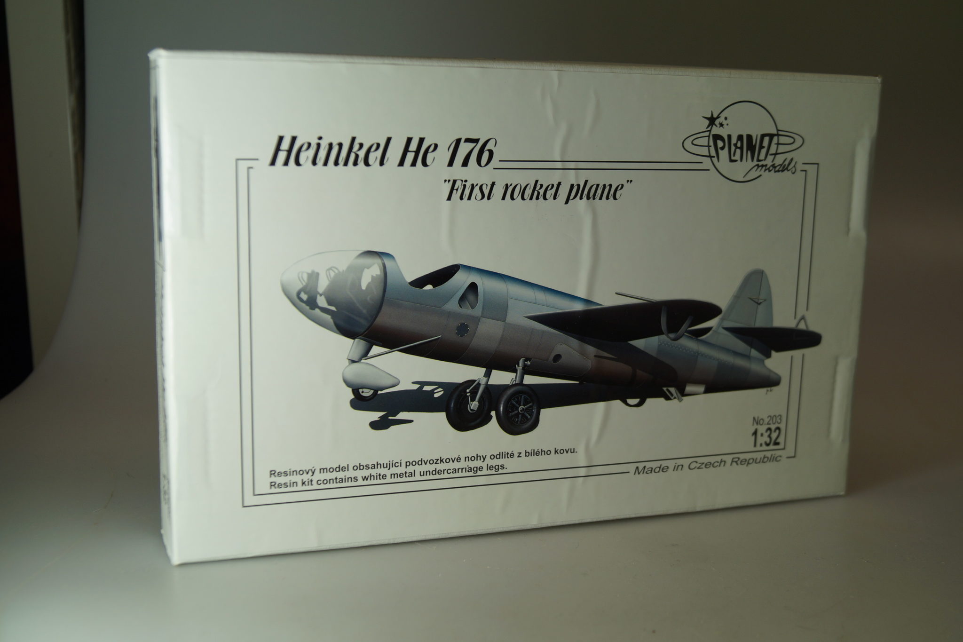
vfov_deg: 31.9
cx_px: 482
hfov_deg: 46.4
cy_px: 321
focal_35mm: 42
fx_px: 1123
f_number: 5
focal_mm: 28
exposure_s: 1/200
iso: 100
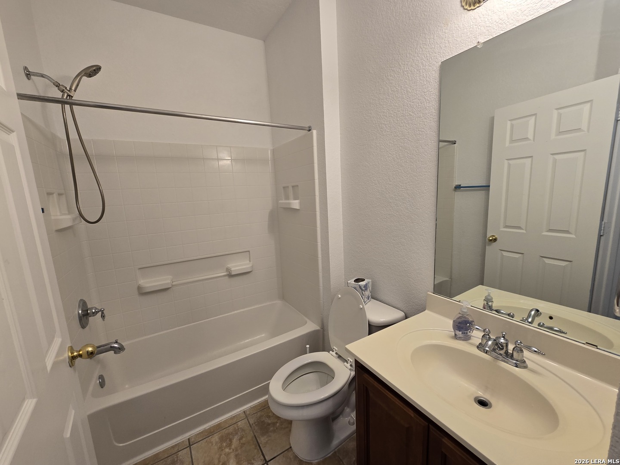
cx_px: 310
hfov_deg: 106.2
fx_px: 233
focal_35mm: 13
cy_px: 232
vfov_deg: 89.9
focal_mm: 2.2
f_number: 2.2
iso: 50
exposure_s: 1/60
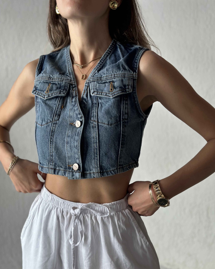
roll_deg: +1.1
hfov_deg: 29.7
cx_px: 107
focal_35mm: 51
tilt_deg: -9.0
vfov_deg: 36.6
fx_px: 406
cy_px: 146
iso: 125
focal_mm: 6.86
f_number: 1.78
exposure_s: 1/120
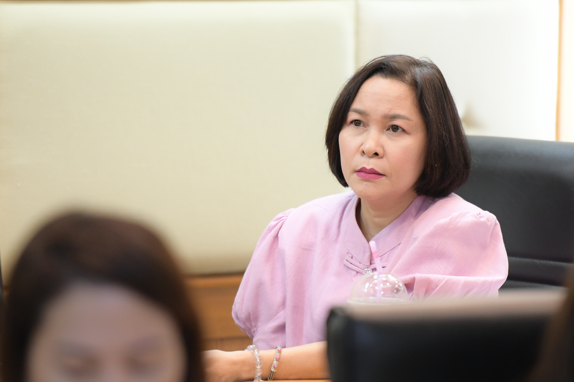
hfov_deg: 6.9
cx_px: 287
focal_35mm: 300
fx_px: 4781
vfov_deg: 4.6
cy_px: 191
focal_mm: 200
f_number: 2.8
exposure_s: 1/160
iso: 1600
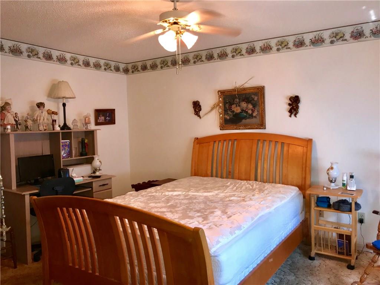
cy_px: 142
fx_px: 307
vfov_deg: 49.7
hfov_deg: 63.4
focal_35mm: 28
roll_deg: +1.5
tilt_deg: -3.1
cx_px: 190
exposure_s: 1/30
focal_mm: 3.99
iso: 40
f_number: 1.8
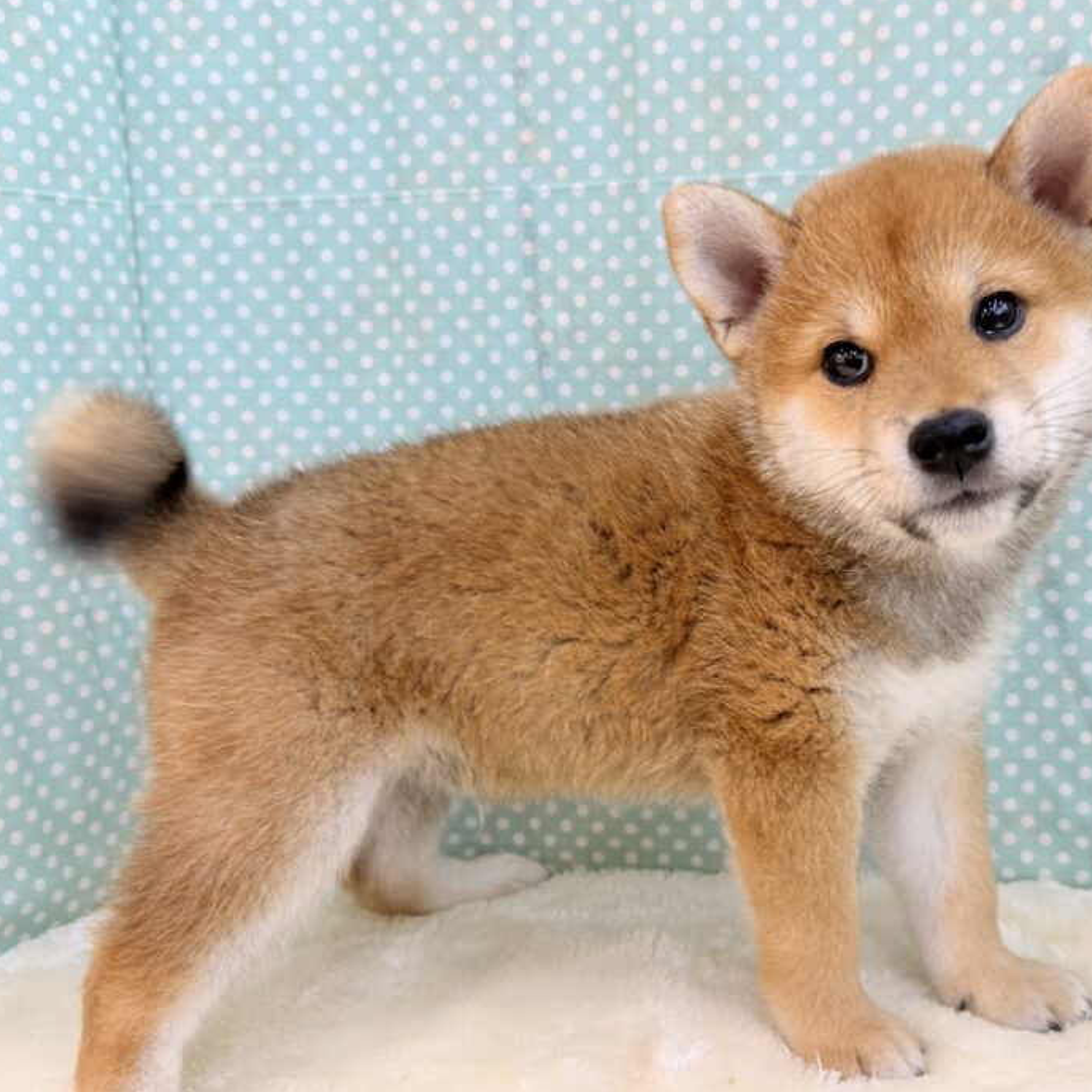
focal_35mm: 37
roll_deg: +2.0
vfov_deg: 44.9
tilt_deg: -10.4
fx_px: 1321
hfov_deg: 44.5
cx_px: 690
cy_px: 554
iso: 125
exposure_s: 1/100
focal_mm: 6.76
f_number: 1.78
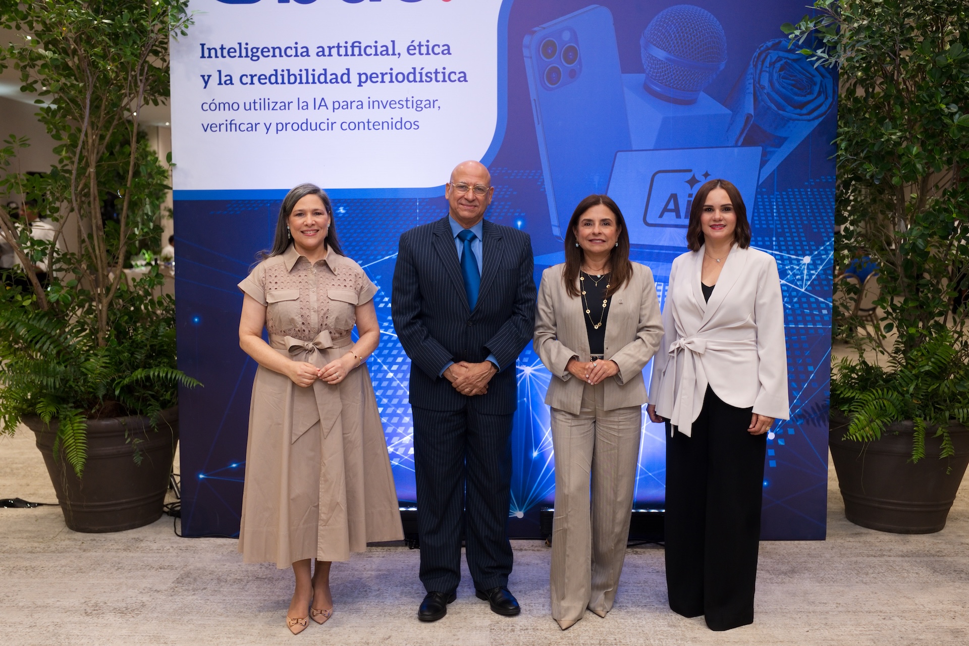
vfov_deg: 37.9
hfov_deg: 54.4
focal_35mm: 35
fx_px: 942
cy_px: 323
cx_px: 484
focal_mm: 35
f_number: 3.5
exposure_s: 1/160
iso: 1000
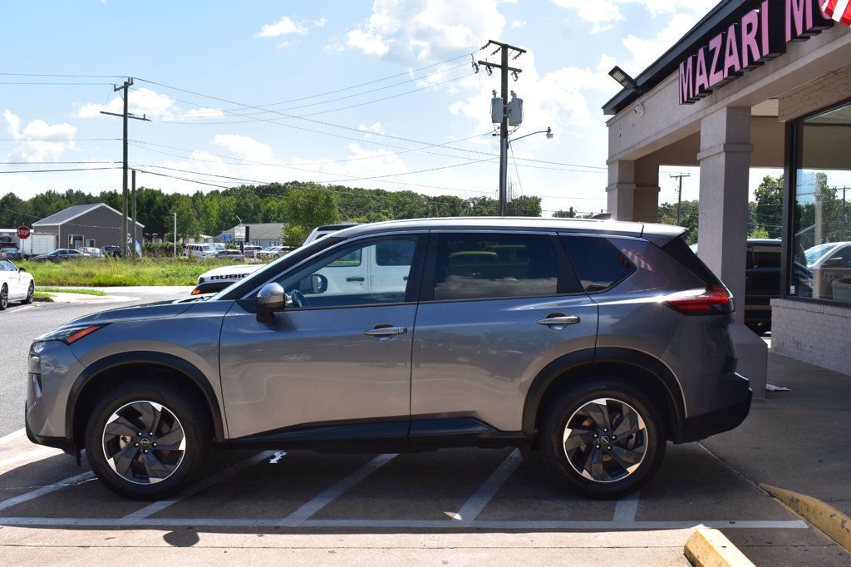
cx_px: 426
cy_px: 284
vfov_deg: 36.8
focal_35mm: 36
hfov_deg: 53.1
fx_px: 851
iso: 400
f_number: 11
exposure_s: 1/500
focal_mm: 24
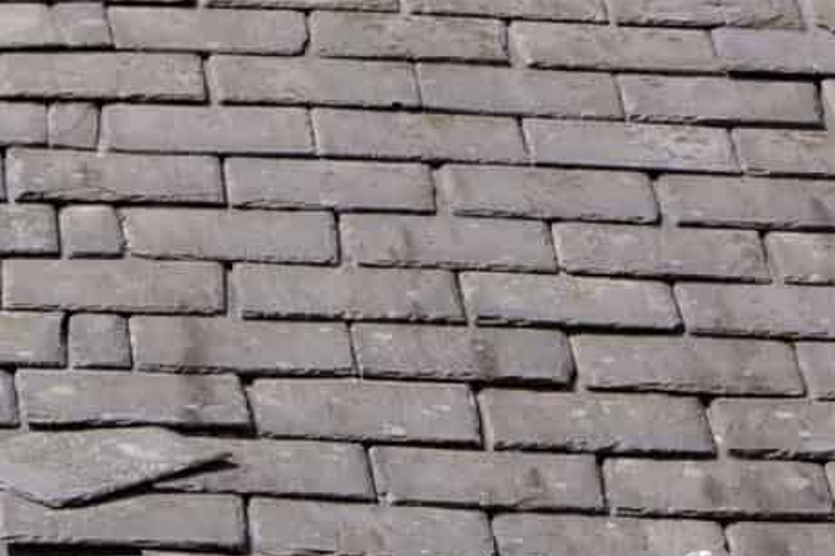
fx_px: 7975
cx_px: 973
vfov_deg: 4.0
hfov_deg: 6.0
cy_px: 780
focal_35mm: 344
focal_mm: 55
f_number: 8
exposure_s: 1/250
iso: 100
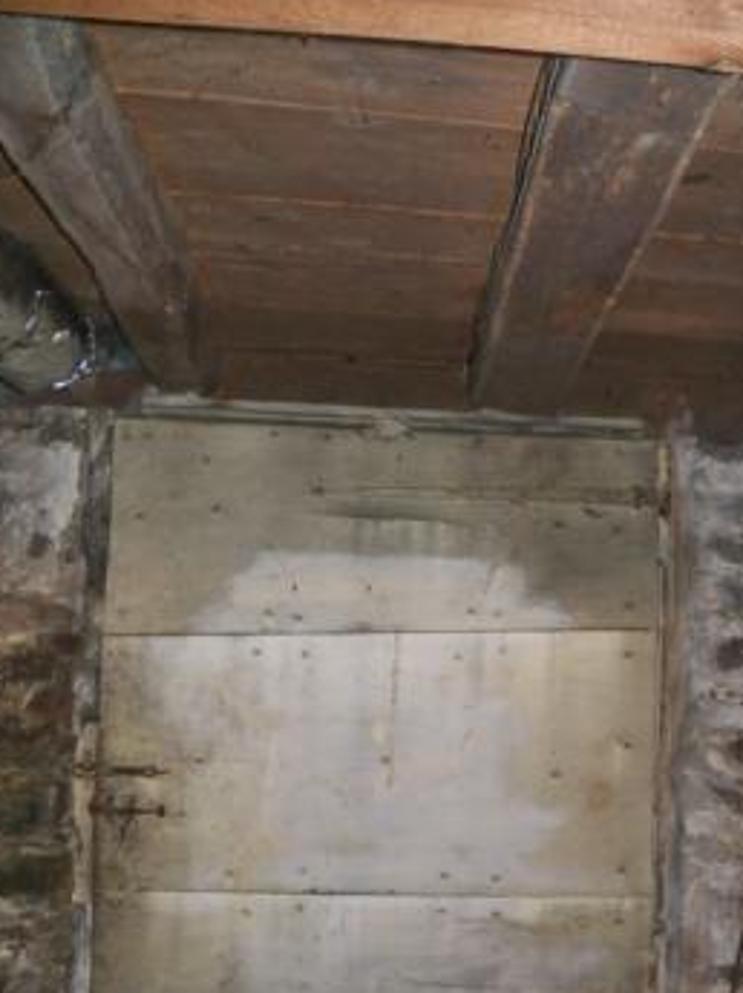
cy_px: 682
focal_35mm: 39
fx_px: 1118
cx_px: 498
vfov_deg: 46.9
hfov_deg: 36.4
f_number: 2.8
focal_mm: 4.9
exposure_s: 1/30
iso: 400
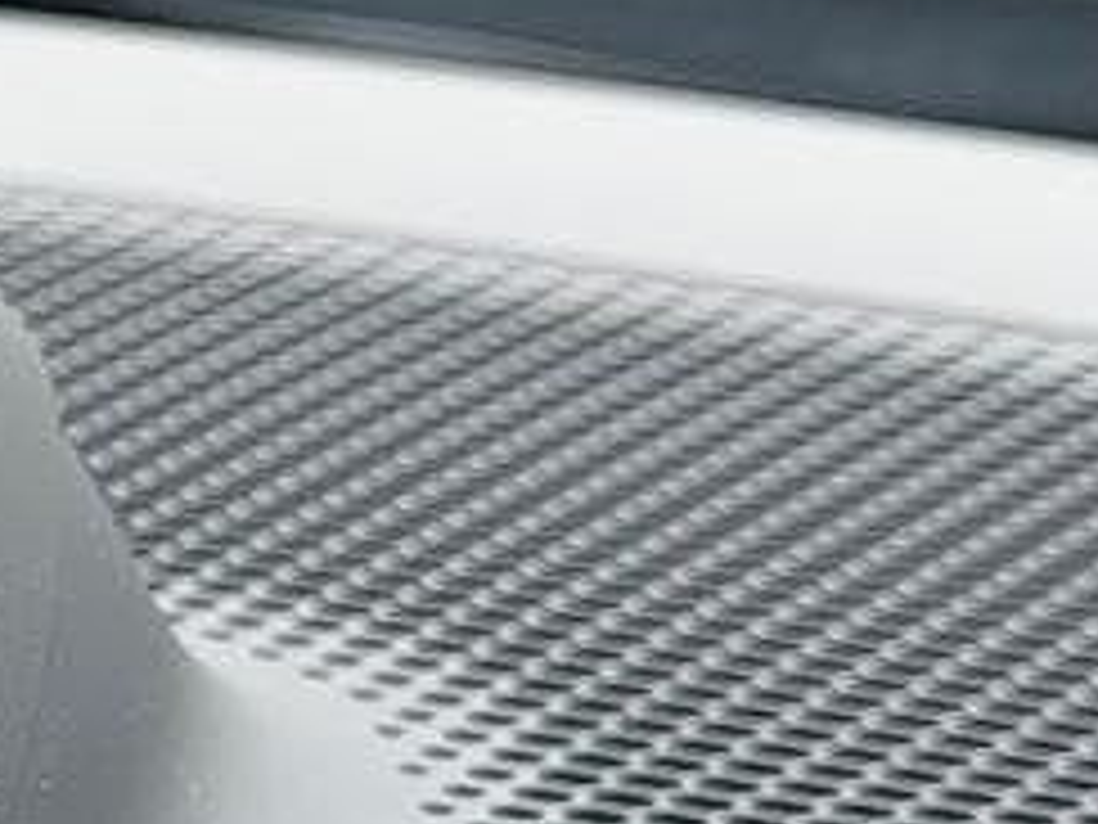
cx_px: -1256
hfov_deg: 7.5
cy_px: 666
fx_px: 7993
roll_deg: -0.7
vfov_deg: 5.9
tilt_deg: -15.5
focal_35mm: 252
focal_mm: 6.76
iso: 80
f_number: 1.78
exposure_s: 1/786
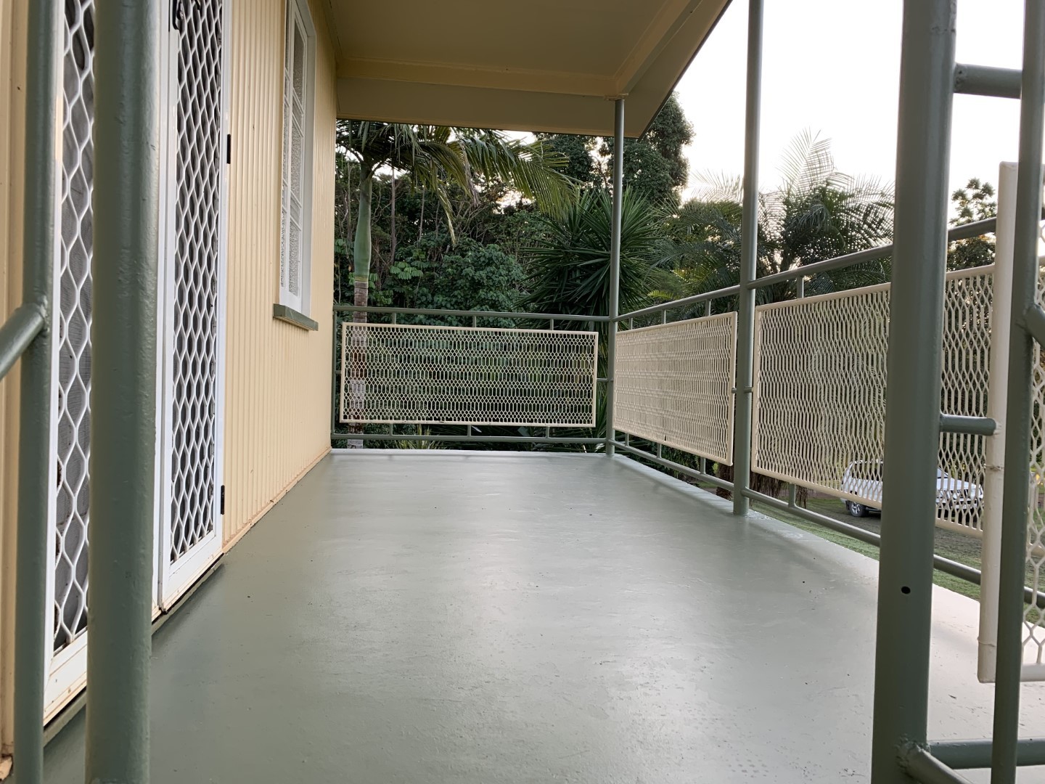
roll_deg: -1.7
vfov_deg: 53.1
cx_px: 522
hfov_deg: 67.3
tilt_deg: -1.3
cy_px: 392
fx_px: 785
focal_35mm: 26
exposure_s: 1/121
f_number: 1.8
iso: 32
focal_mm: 4.25
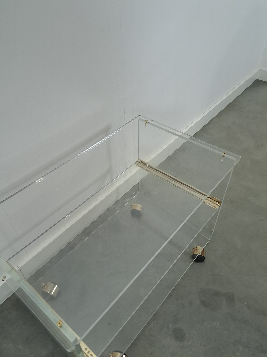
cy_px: 182
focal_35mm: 25
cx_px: 131
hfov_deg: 54.9
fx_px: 257
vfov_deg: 69.4
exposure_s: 1/100
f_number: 1.8
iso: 400
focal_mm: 5.23
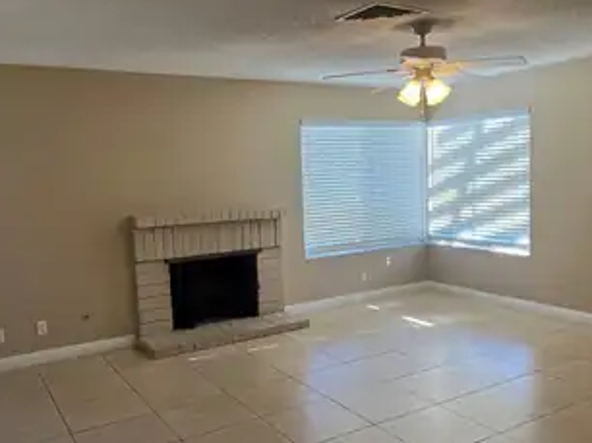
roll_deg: +1.9
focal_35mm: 34
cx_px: 317
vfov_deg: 41.7
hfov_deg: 53.9
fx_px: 581
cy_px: 238
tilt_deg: -7.4
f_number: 1.5
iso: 64
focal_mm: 5.7
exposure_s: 1/120
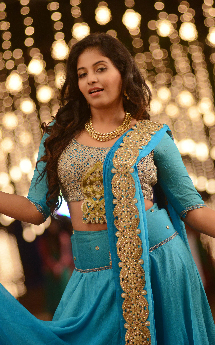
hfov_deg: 6.8
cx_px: 134
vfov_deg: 10.9
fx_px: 1800
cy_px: 173
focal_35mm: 192
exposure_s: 1/160
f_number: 2.8
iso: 2000
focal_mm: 125
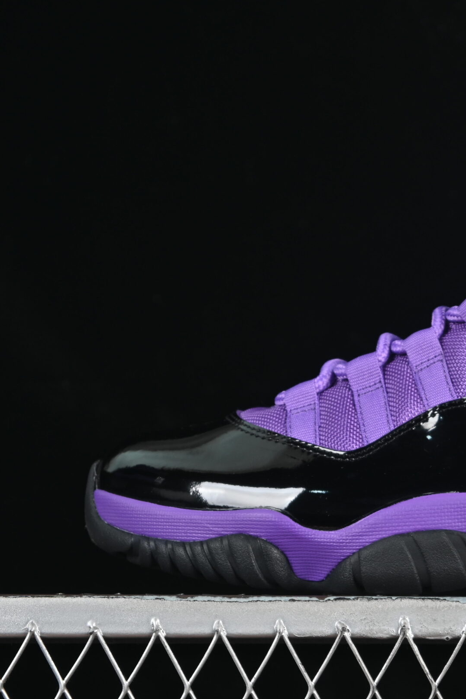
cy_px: 368
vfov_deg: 17.2
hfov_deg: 11.4
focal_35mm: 119
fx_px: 2310
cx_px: 492
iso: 125
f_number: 6.3
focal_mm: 50
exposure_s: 1/60
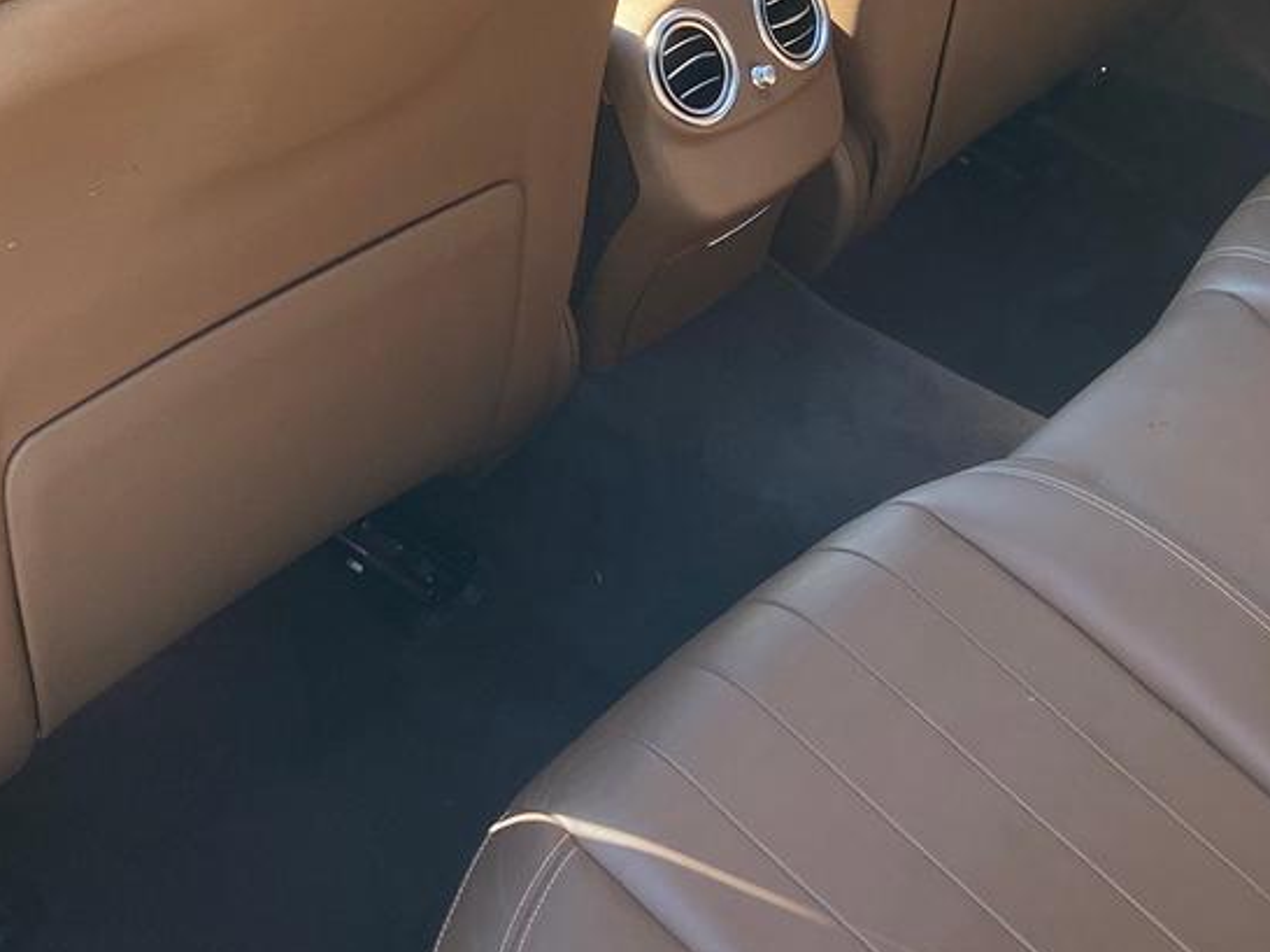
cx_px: 1054
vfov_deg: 23.9
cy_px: 626
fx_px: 2237
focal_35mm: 61
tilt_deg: -44.2
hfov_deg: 30.7
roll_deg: -7.7
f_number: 1.8
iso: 40
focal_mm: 4.25
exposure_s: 1/122
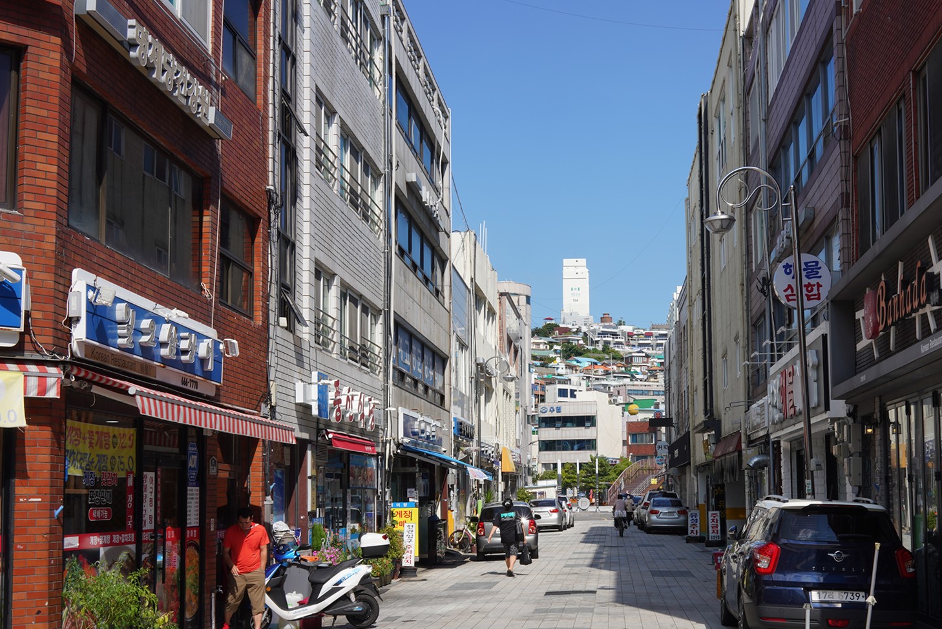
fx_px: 1256
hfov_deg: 40.8
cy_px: 359
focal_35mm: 48
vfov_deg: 28.1
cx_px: 587
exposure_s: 1/100
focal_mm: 35
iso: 100
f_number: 14
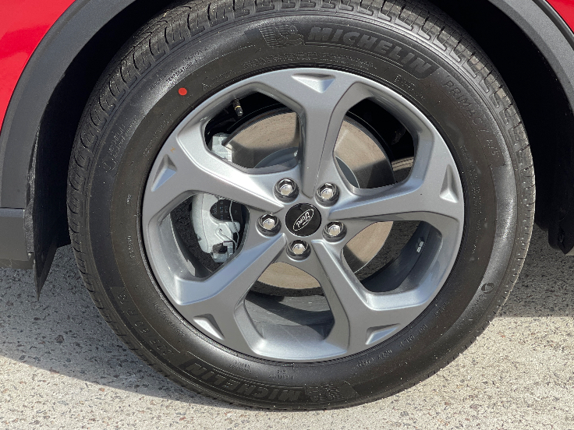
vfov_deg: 16.6
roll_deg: +0.9
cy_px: 178
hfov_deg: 22.0
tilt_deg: -22.5
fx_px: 1476
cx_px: 279
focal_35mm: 89
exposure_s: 1/377
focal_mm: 7.5
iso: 32
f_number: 2.2
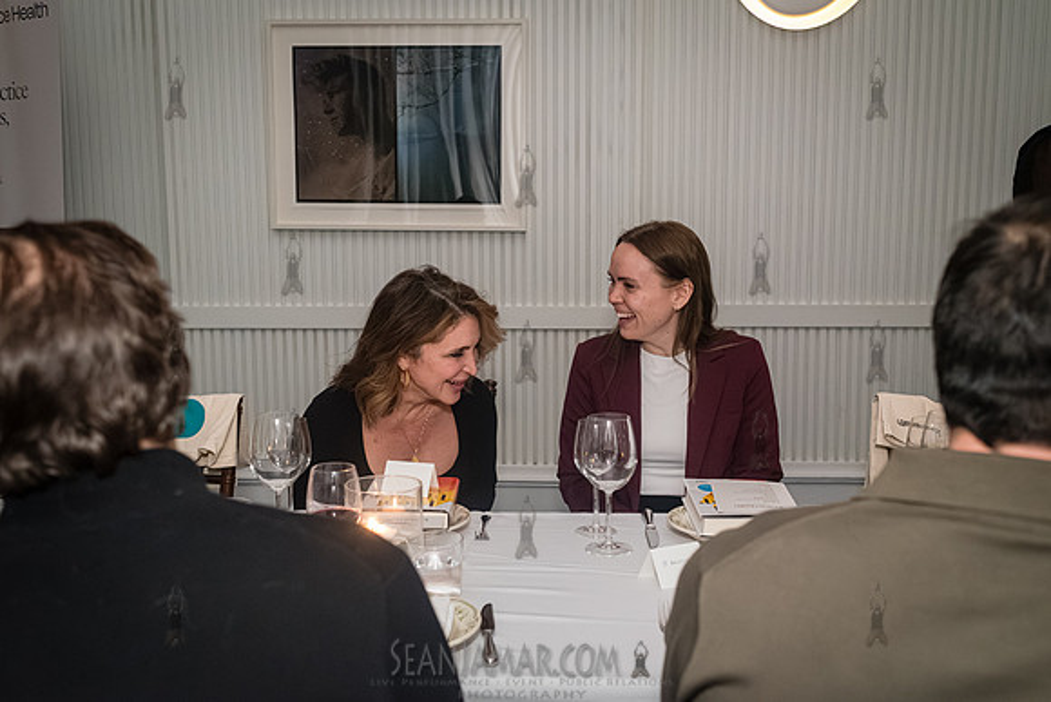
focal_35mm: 36
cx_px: 518
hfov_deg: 53.3
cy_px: 351
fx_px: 1048
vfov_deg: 37.0
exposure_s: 1/320
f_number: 4.5
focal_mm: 35
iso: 6400
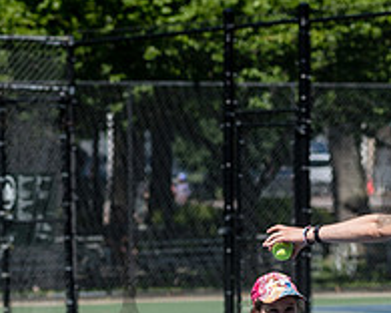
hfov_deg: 6.2
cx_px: 387
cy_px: 386
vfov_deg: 4.9
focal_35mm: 313
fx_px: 3622
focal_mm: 112
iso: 200
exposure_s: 1/1250
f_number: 5
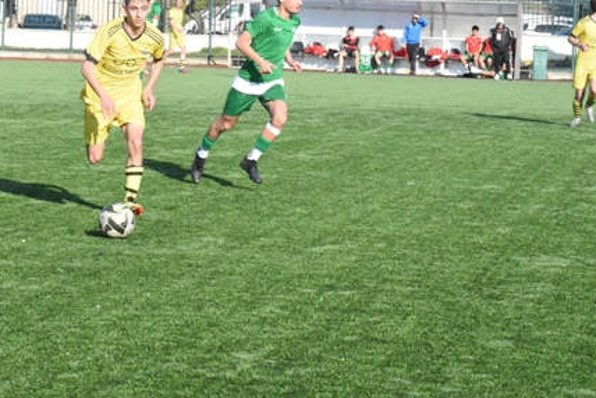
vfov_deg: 8.8
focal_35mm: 157
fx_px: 2601
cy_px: 143
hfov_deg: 13.0
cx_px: 171
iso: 10000
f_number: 16
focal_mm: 70
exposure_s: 1/4000
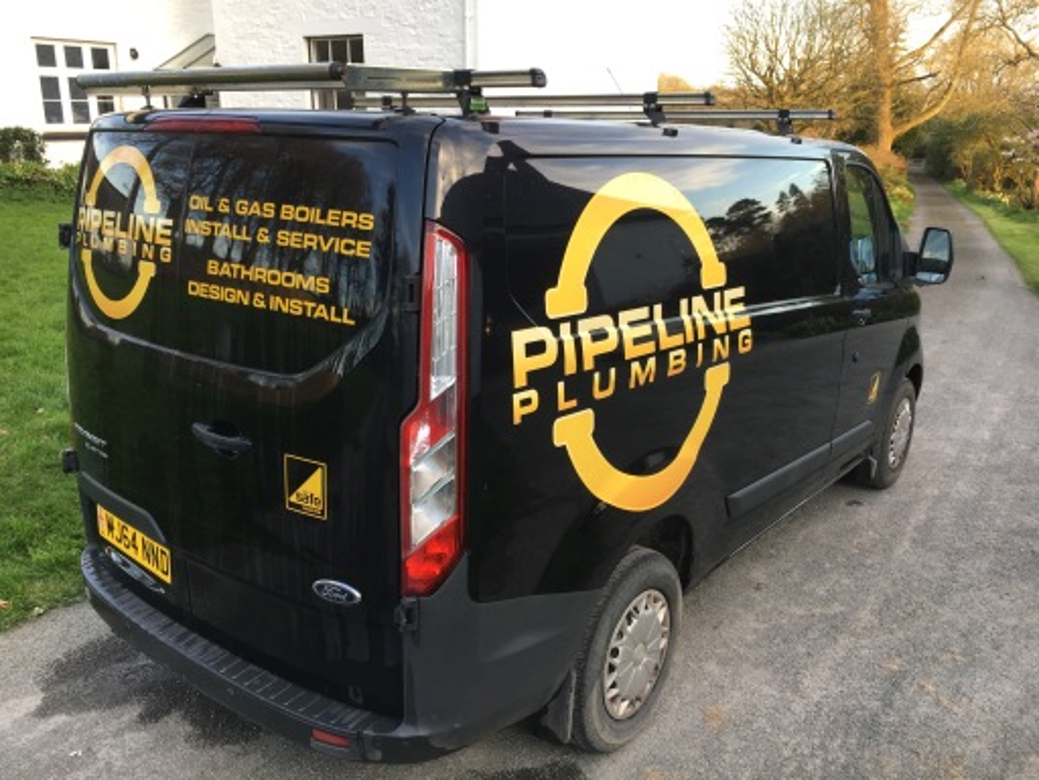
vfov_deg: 48.2
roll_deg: -0.6
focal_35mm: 29
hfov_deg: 61.7
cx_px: 520
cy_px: 390
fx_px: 870
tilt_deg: -17.0
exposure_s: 1/100
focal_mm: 4.15
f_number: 2.2
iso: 40
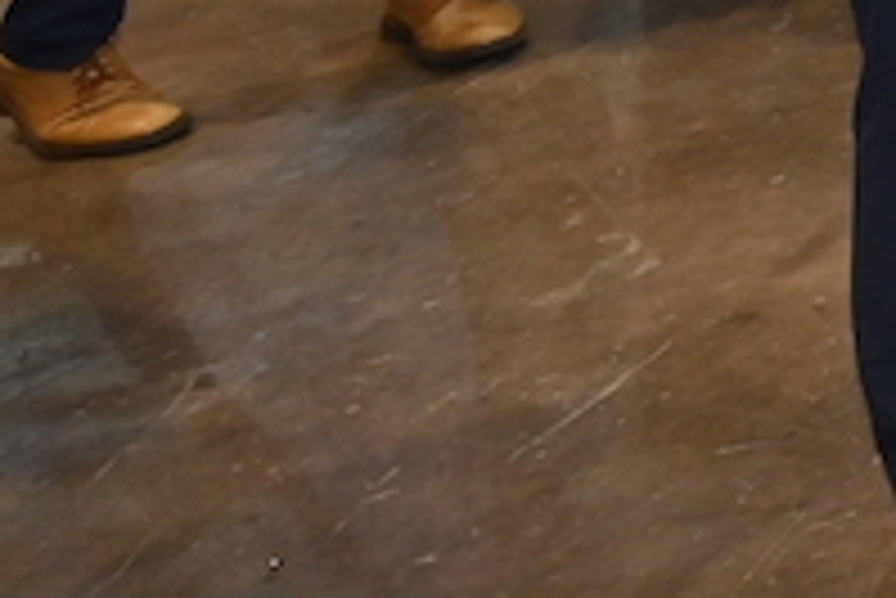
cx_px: 2814
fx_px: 2242
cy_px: -1018
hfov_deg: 10.9
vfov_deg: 11.4
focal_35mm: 90
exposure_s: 1/160
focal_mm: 14
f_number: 6.3
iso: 1000
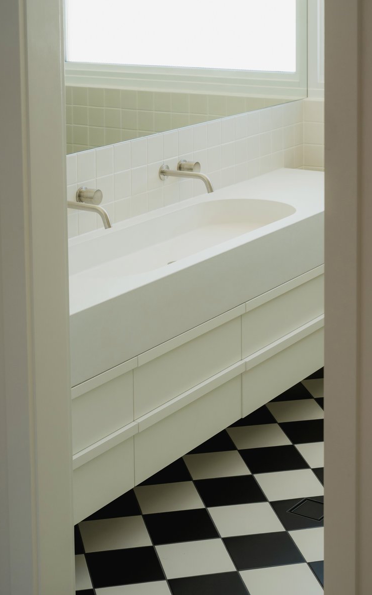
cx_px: 189
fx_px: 1168
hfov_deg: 18.1
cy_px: 299
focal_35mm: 72
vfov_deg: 28.6
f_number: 9
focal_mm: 70
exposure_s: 1/125
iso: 800
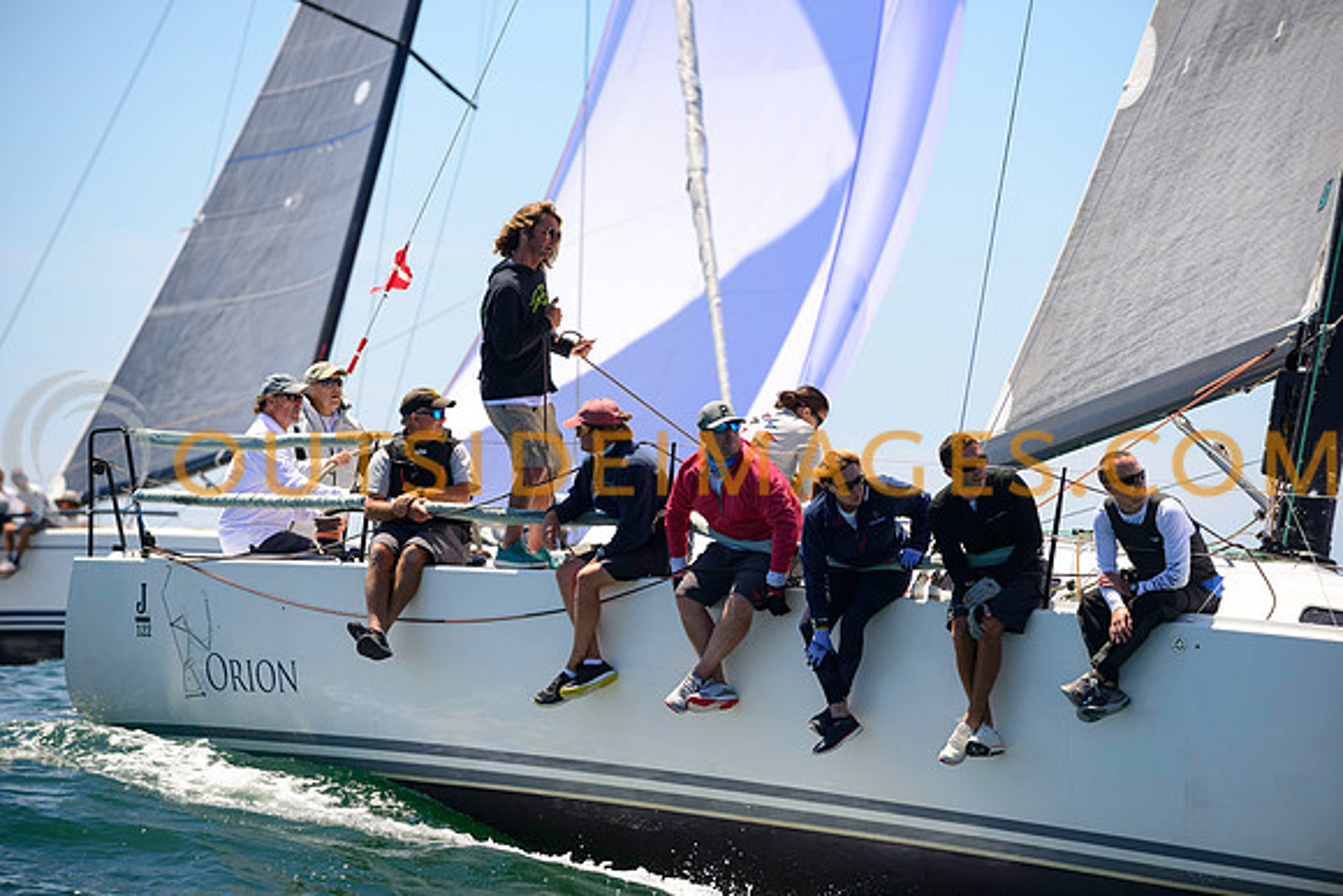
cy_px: 448
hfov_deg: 12.4
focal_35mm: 165
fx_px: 6157
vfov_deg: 8.3
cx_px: 672
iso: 250
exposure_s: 1/2500
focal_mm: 165
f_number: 4.5
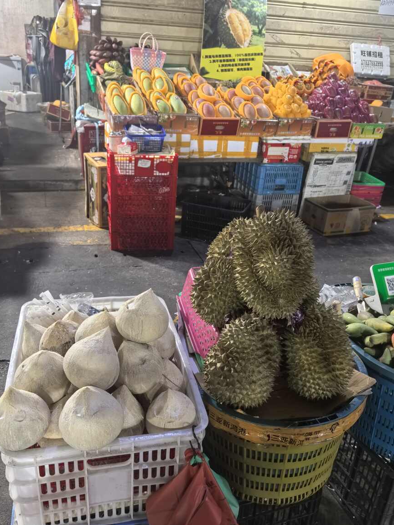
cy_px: 290
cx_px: 186
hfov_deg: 46.8
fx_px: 455
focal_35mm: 30
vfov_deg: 59.8
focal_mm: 6.98
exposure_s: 1/50
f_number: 2
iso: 320
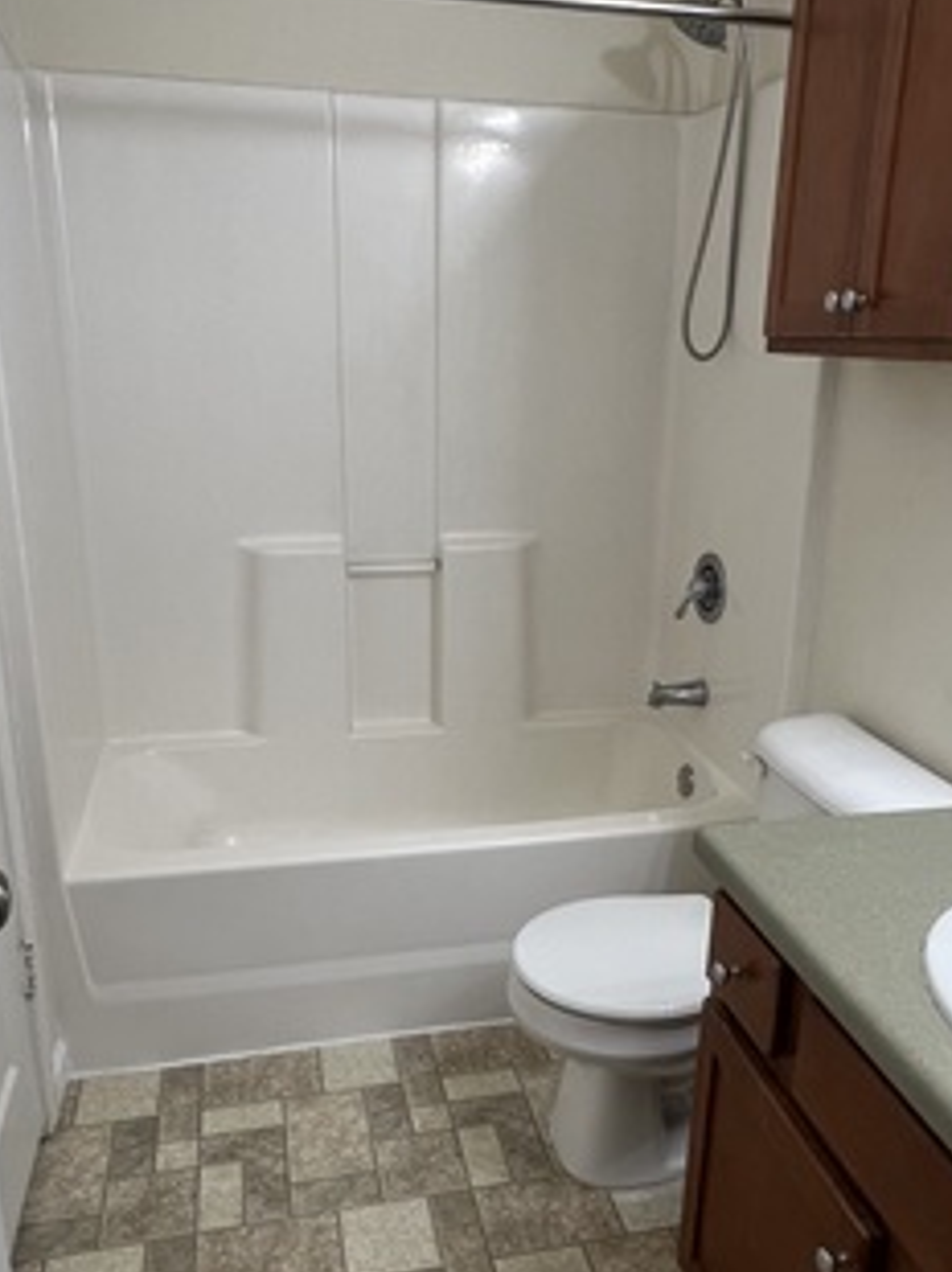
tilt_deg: -18.9
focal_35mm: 28
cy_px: 712
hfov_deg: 49.7
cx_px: 505
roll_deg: -1.0
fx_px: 1028
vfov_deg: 63.3
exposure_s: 1/120
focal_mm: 1.57
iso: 125
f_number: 1.8
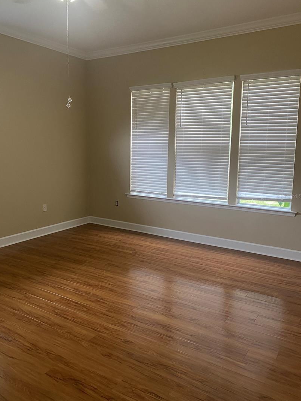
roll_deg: -0.2
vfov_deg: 61.7
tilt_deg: -8.8
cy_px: 196
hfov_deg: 48.2
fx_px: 336
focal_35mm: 29
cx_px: 135
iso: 200
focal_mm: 4.25
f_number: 1.8
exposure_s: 1/60
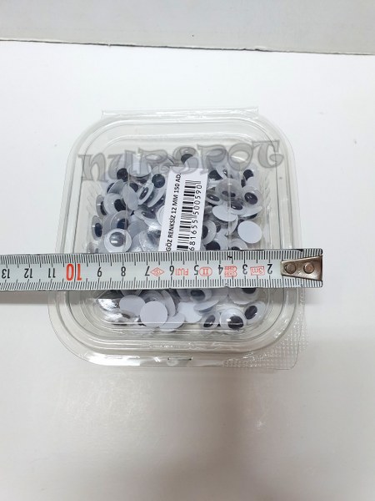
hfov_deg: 53.1
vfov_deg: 67.3
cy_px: 250
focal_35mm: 26
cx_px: 188
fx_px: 376
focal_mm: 4.32
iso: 320
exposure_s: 1/50
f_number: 2.4
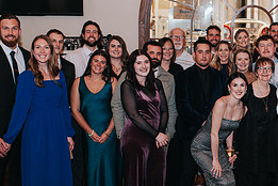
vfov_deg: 17.3
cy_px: 104
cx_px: 270
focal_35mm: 79
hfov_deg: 24.6
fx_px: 610
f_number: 3.2
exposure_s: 1/200
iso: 800
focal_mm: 35
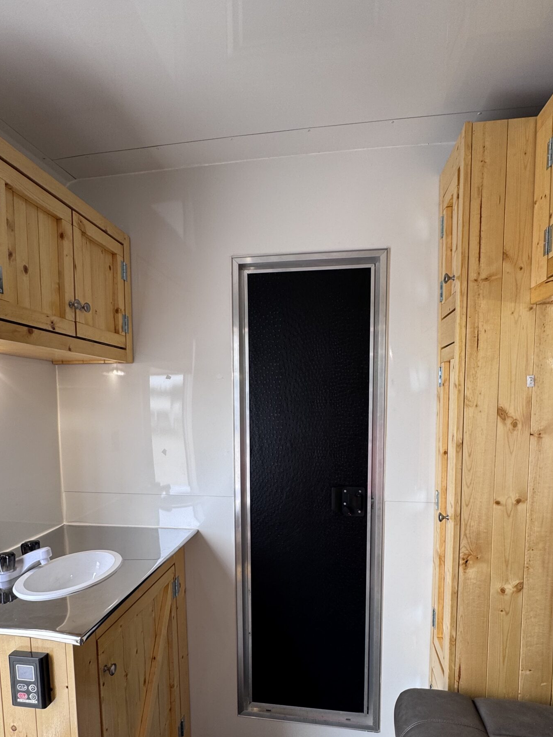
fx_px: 426
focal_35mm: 20
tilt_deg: -7.2
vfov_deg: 81.0
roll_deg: +0.1
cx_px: 272
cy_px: 433
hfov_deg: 66.0
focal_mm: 2.22
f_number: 2.2
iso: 64
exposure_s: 1/99
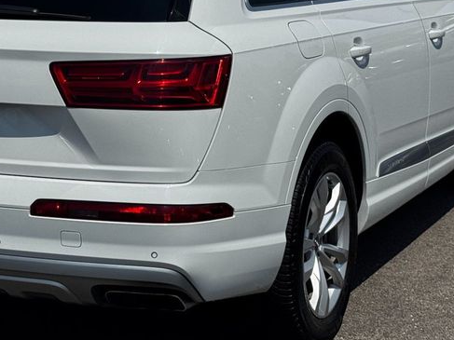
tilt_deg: -8.1
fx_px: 1324
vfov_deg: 14.6
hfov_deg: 19.4
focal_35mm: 101
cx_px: 164
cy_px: 79
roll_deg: +0.5
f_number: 1.78
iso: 64
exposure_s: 1/12500
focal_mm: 6.76
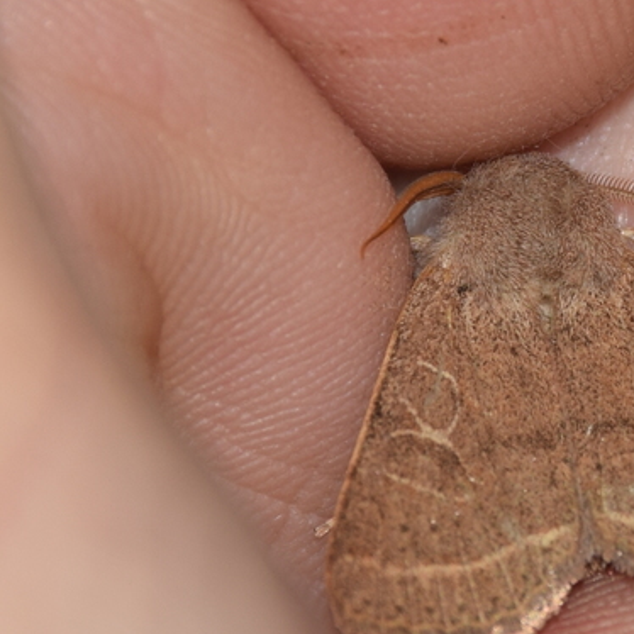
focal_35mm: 458
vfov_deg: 3.8
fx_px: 9490
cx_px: 604
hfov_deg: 3.8
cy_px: 341
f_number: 9
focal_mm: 140
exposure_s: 1/160
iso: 100
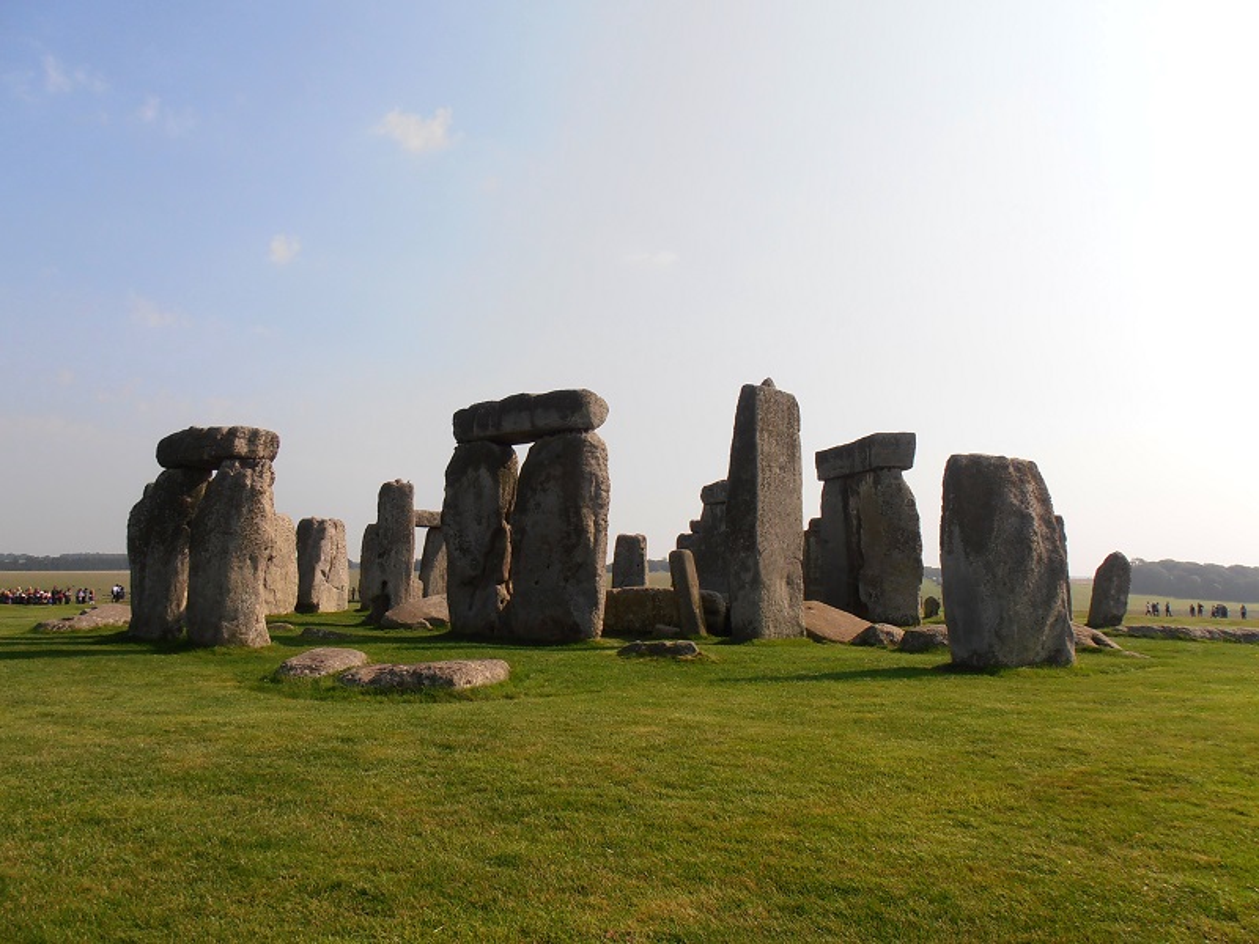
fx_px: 873
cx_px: 630
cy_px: 472
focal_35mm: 24
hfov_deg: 71.6
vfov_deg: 56.8
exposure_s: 1/250
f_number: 7.9
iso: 80
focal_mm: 4.2
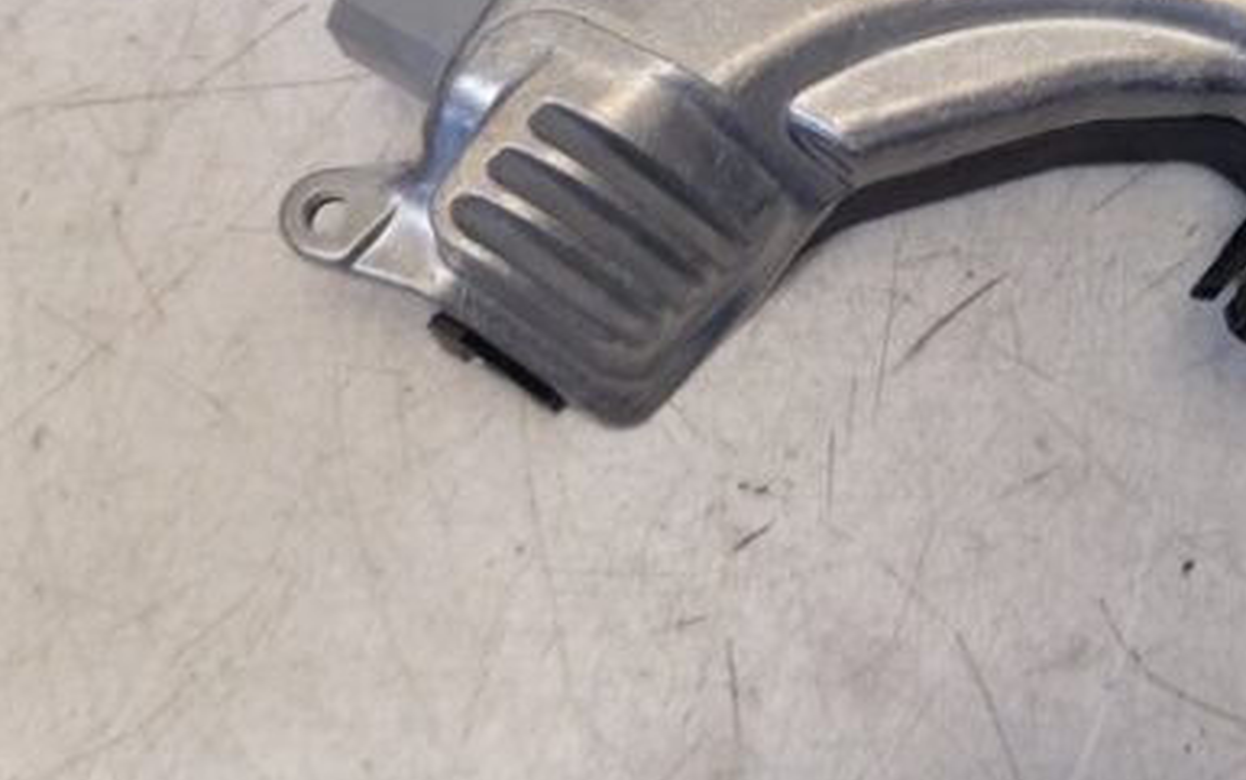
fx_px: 1835
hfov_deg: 36.5
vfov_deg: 23.0
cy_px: 2
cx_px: 964
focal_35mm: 54
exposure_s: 1/33.3
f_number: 1.8
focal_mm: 4.22
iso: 431
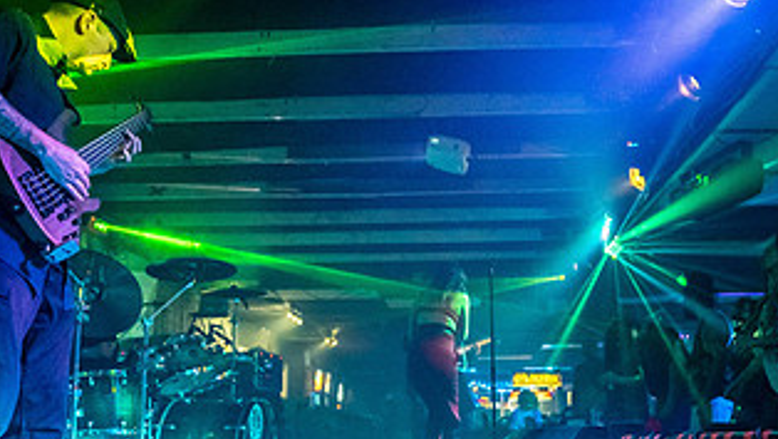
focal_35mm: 31
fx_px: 640
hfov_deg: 62.2
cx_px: 452
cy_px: 339
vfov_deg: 36.8
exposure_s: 1/250
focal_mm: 14.6
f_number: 2.8
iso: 3200
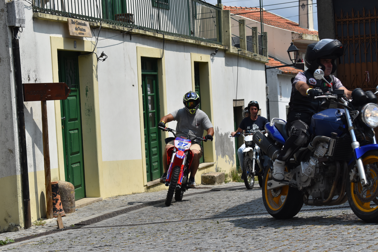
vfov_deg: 16.6
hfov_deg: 24.6
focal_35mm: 82
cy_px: 126
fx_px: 866
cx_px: 189
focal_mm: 55
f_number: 7.1
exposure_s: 1/2000
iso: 400
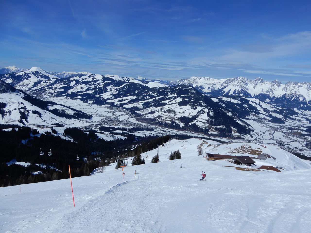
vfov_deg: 56.8
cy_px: 116
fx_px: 216
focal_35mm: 24
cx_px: 156
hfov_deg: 71.6
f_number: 5
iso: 80
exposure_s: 1/1600
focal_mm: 4.3
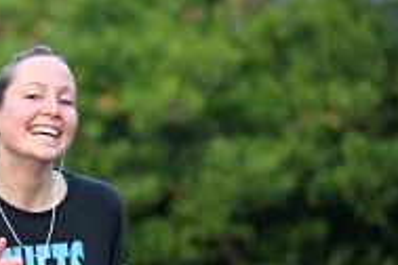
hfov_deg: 7.2
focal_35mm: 285
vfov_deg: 4.8
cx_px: -17
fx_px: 3151
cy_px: 177
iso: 1400
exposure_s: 1/800
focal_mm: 135
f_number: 3.2
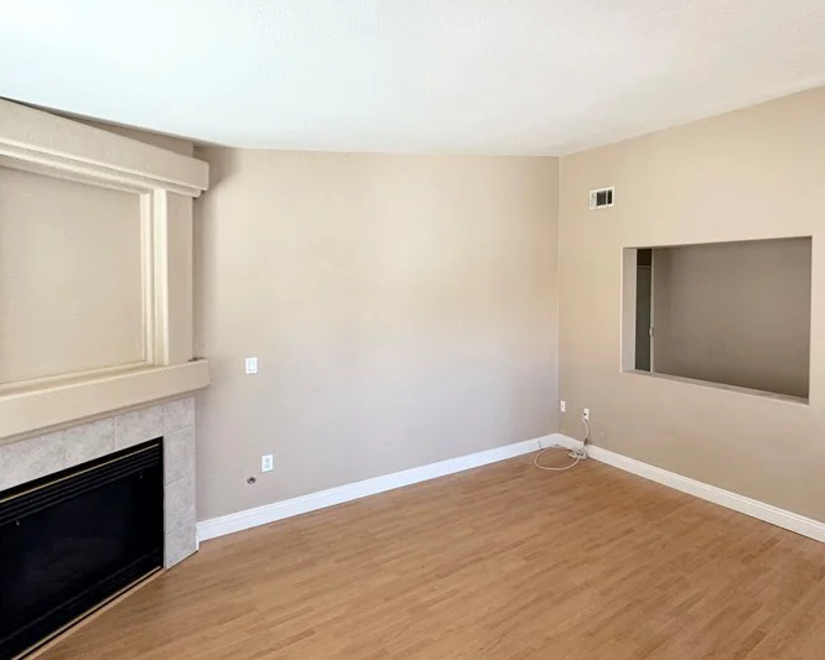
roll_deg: -0.5
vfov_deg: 65.4
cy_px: 300
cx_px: 596
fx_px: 513
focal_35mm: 21
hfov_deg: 73.4
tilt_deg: -2.2
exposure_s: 1/60
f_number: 2.2
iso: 160
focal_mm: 2.22
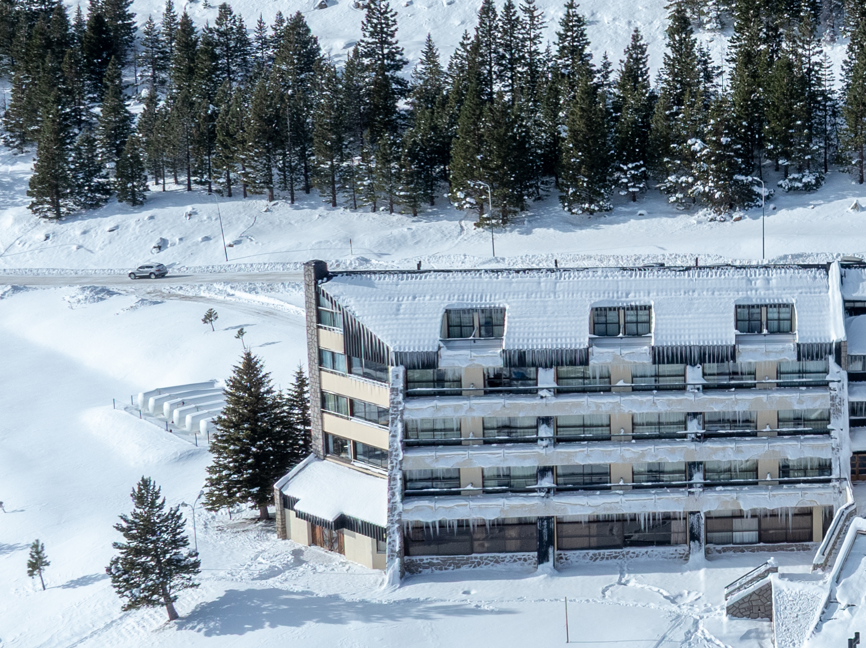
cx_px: 1008
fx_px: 1850
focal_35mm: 74
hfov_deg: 24.2
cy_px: 248
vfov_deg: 19.8
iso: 100
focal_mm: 12.29
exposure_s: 1/640
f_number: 5.6
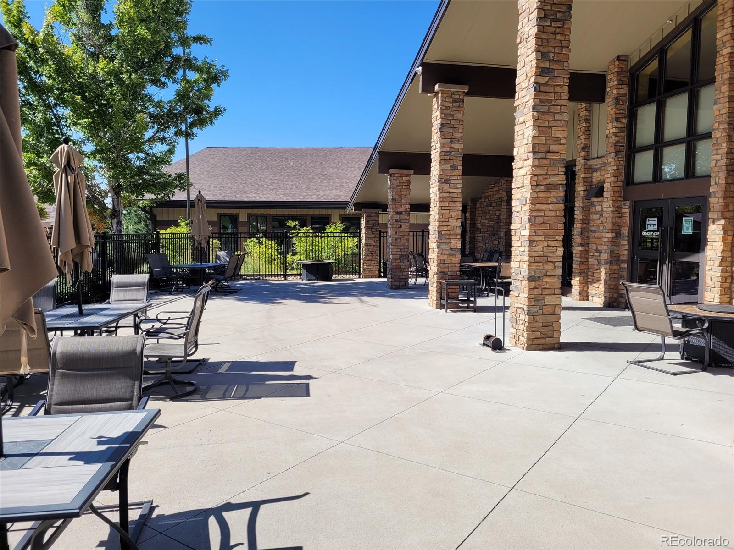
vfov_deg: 53.1
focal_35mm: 26
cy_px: 275
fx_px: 551
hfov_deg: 67.3
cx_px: 367
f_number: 1.8
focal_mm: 5.4
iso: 40
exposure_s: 1/1695
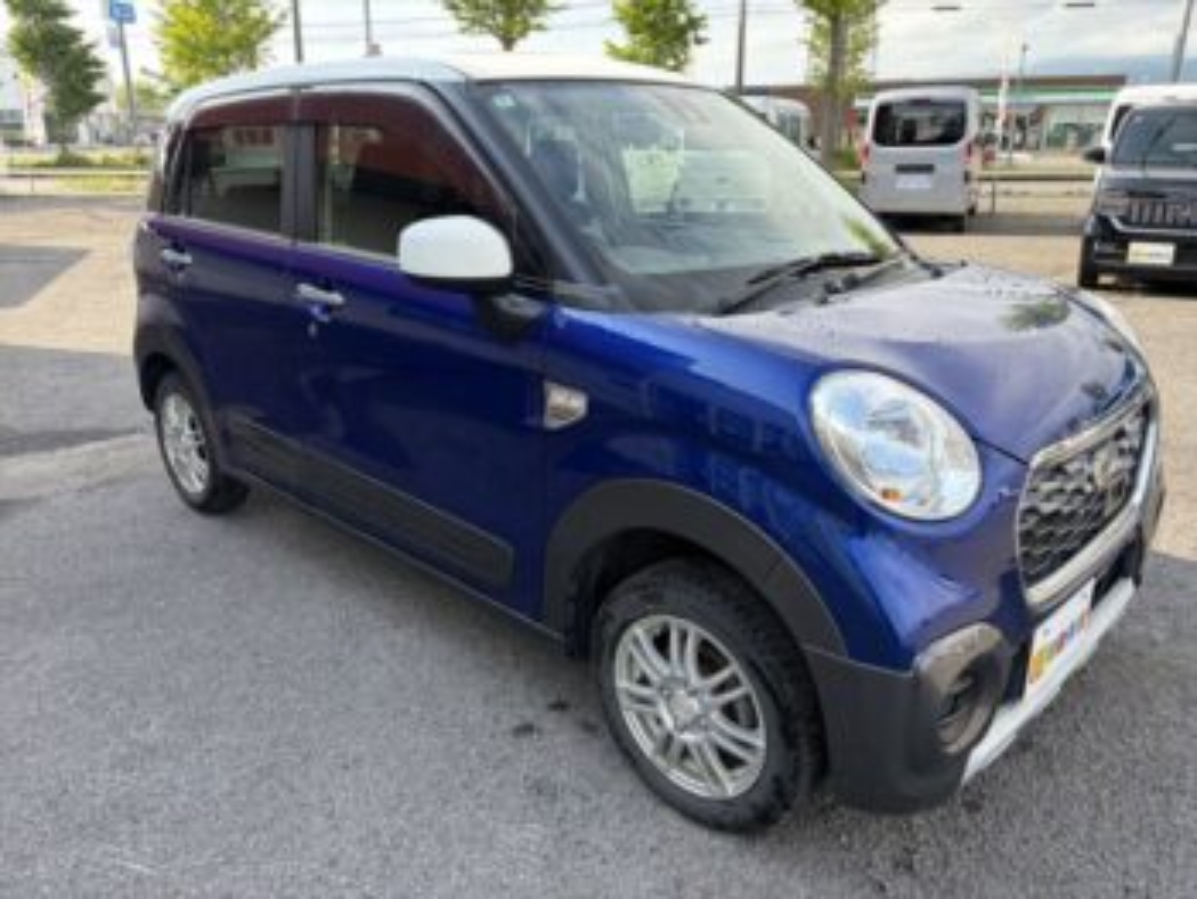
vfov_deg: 53.1
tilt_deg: -16.9
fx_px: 900
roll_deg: +2.4
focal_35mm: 26
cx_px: 598
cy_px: 450
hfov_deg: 67.3
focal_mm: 5.96
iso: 64
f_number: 1.6
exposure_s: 1/973
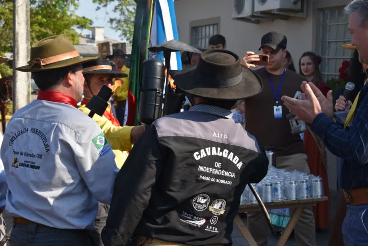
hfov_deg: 24.6
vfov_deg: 16.6
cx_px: 184
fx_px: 843
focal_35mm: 82
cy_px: 123
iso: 180
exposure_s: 1/250
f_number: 8
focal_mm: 55
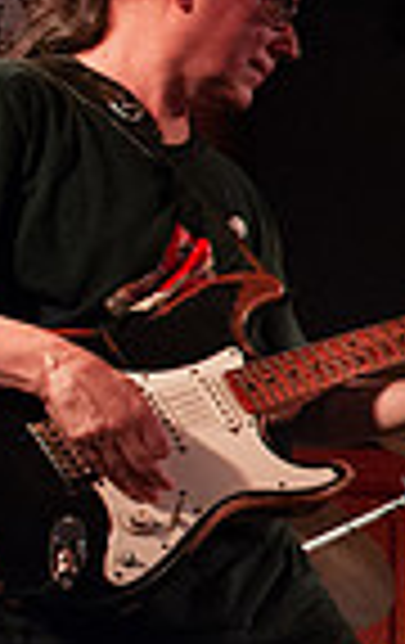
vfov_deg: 20.6
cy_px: 567
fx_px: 1740
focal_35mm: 99
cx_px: 1058
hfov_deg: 10.7
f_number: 6.3
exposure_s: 1/60
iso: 6400
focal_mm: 24
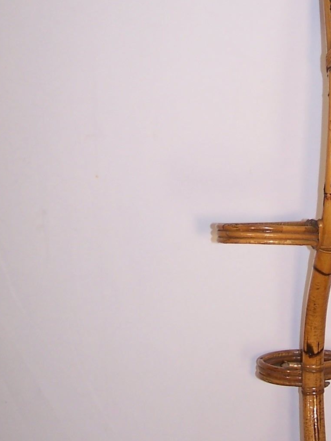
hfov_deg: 16.2
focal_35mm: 90
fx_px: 1147
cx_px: 298
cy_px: 186
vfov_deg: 21.8
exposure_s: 1/60
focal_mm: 6.7
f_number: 2.8
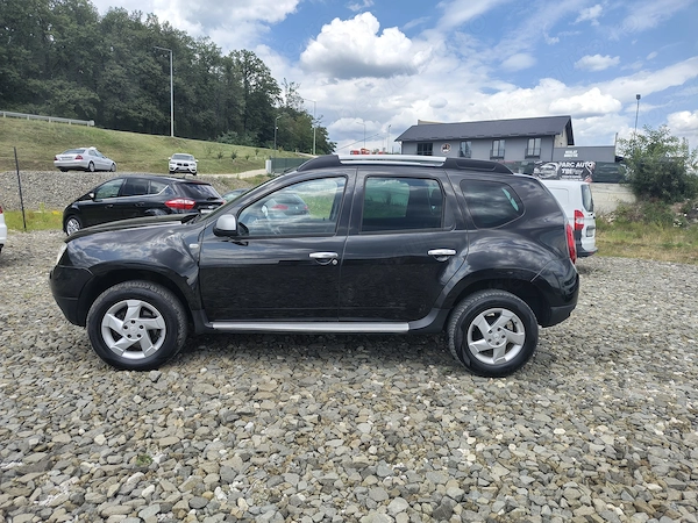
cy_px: 262
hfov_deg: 71.6
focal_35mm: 24
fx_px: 484
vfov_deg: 56.8
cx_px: 349
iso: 100
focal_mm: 5.56
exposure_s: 1/968
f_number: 1.8
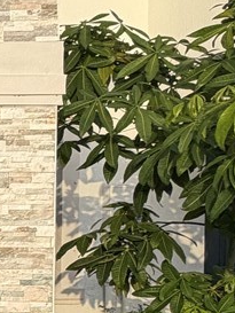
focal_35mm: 82
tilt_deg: -0.8
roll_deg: -0.1
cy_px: 244
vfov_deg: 23.5
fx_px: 742
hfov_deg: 11.8
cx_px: -428
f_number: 2.2
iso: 50
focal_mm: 2.22
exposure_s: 1/502
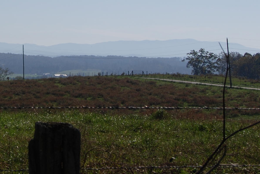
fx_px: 948
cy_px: -27
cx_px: 28
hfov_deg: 15.4
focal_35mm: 131
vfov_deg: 10.4
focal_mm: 36
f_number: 10
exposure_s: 1/400
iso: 100
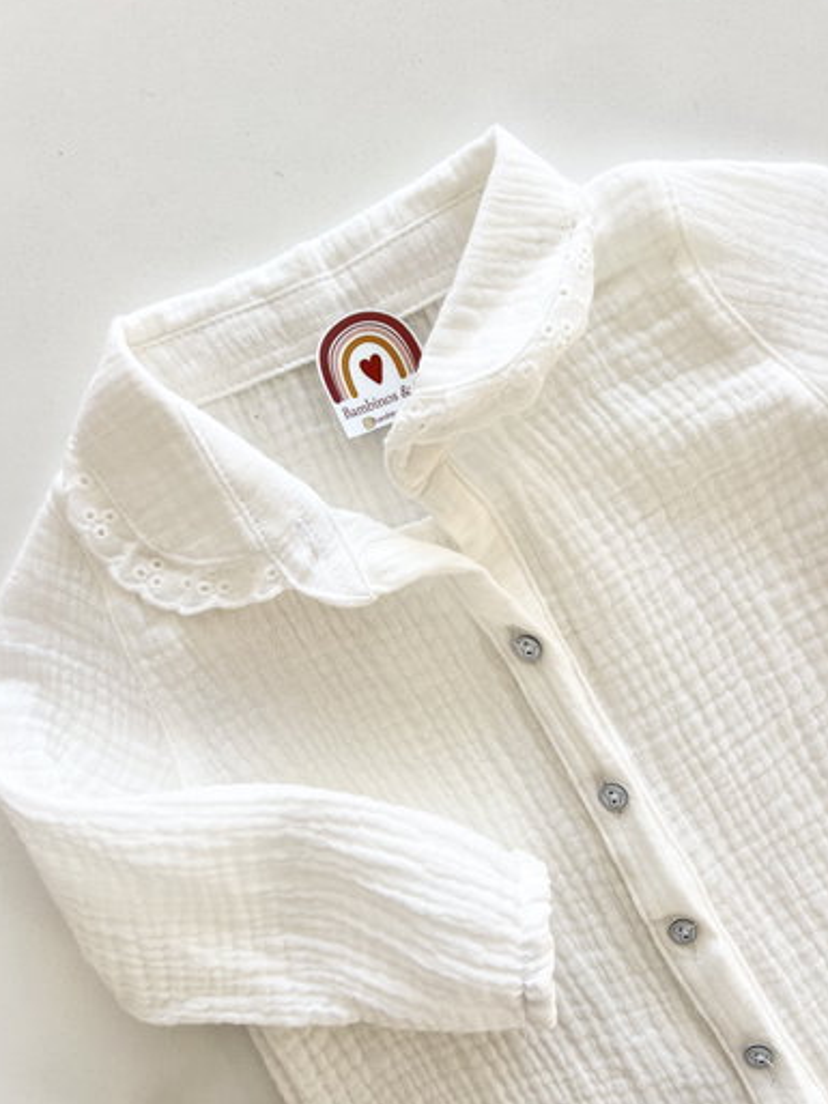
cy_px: 541
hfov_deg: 51.4
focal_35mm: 27
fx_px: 861
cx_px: 404
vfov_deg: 65.3
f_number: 1.5
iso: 50
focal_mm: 5.7
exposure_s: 1/121
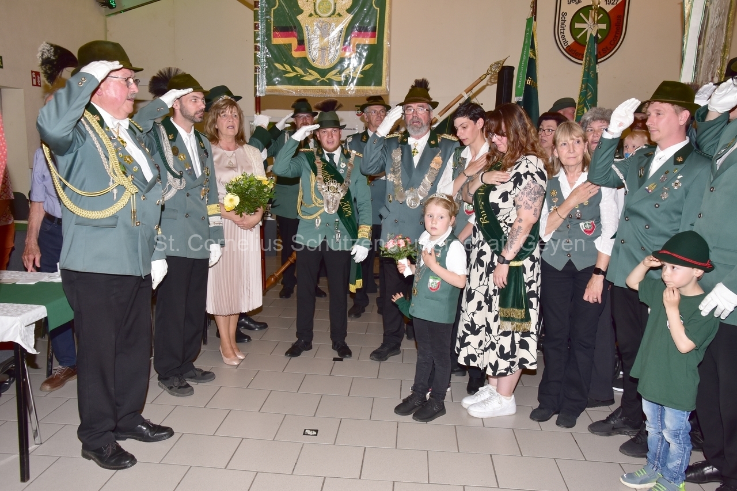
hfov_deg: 67.4
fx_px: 553
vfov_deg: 47.9
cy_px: 246
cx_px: 368
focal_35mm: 27
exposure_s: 1/60
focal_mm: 18
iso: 640
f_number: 6.3
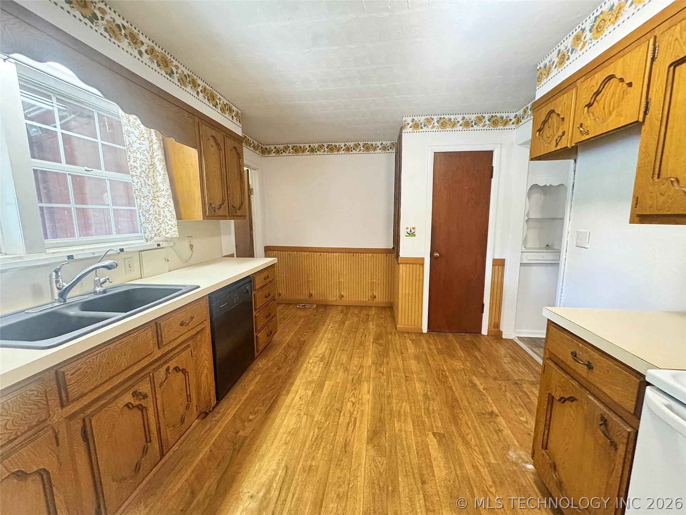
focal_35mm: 14
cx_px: 343
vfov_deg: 85.7
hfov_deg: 102.1
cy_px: 258
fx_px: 277
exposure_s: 1/60
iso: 400
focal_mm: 2.2
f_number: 2.2
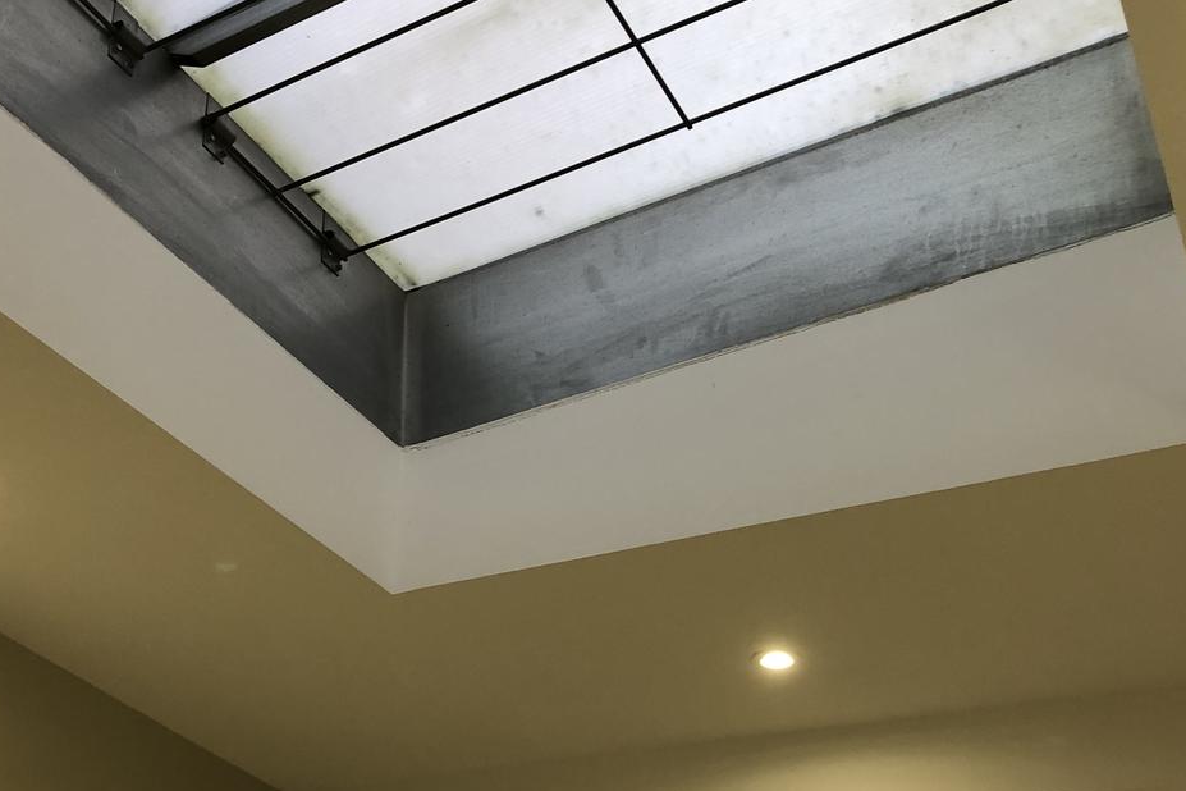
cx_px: 522
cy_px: 628
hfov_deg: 41.8
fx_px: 1548
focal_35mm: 47
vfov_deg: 28.1
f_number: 1.8
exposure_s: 1/33
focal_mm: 4
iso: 40
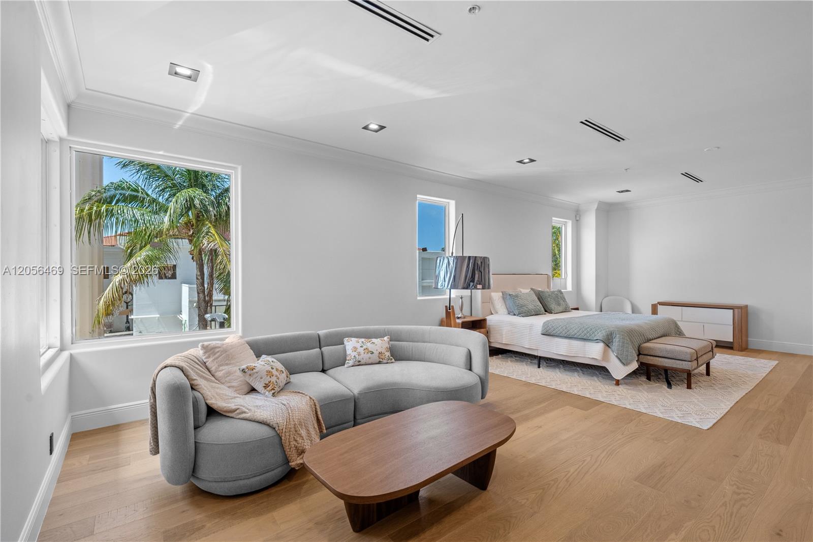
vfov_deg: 73.7
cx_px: 406
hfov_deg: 96.7
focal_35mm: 16
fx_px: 361
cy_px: 271
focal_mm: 16
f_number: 8
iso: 640
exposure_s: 1/30
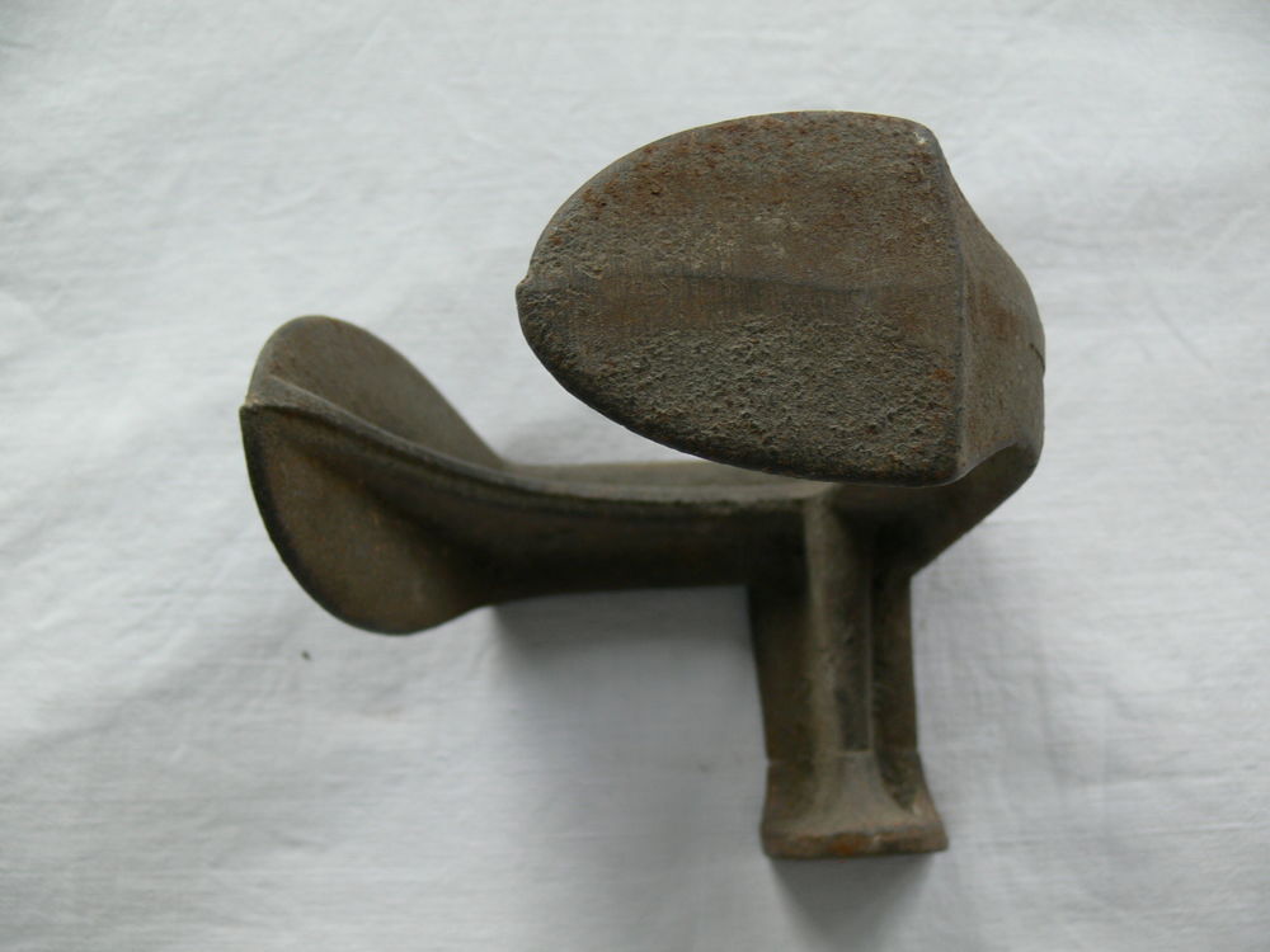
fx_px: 1284
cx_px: 635
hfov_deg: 52.6
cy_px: 476
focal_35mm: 35
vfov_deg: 40.7
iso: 80
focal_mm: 7.4
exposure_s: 1/30
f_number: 2.8
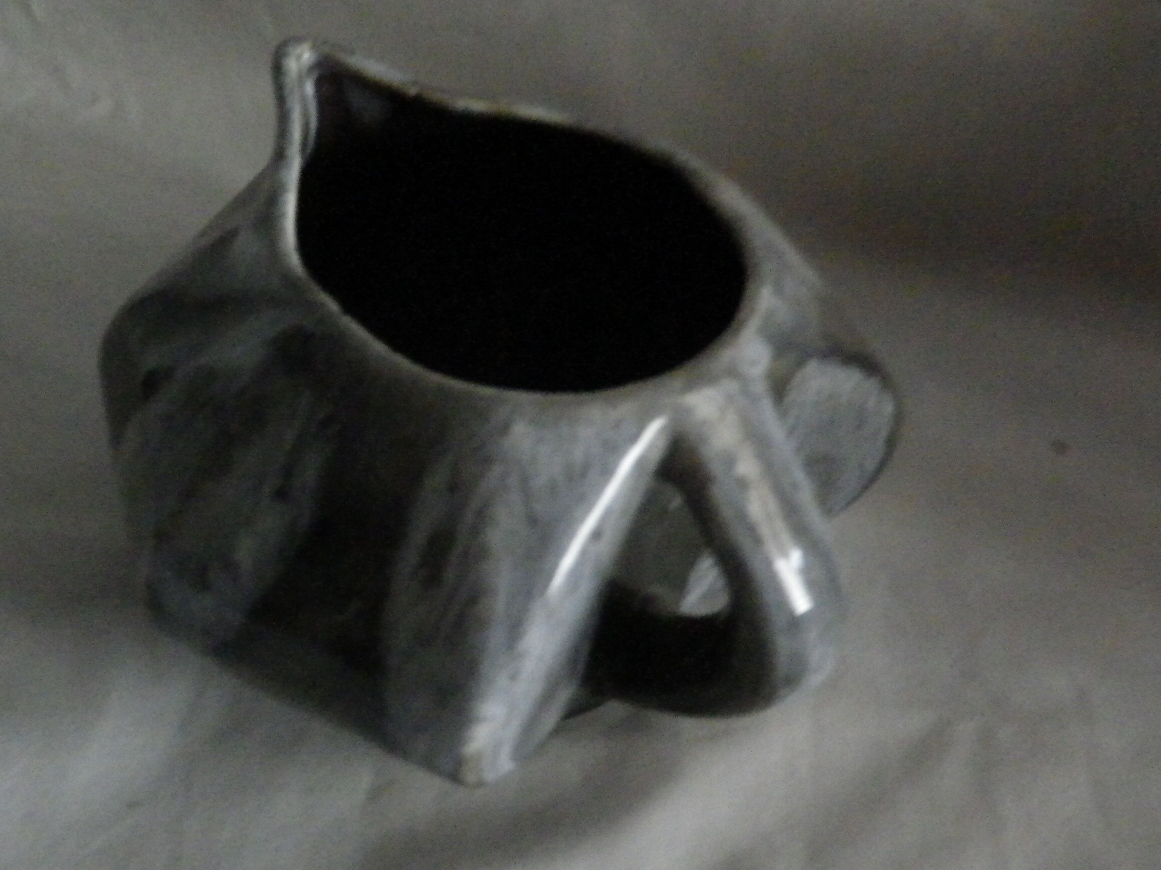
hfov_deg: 55.1
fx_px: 1107
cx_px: 490
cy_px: 504
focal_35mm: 33
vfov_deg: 42.8
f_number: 3.5
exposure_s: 1/4
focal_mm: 4.5
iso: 800
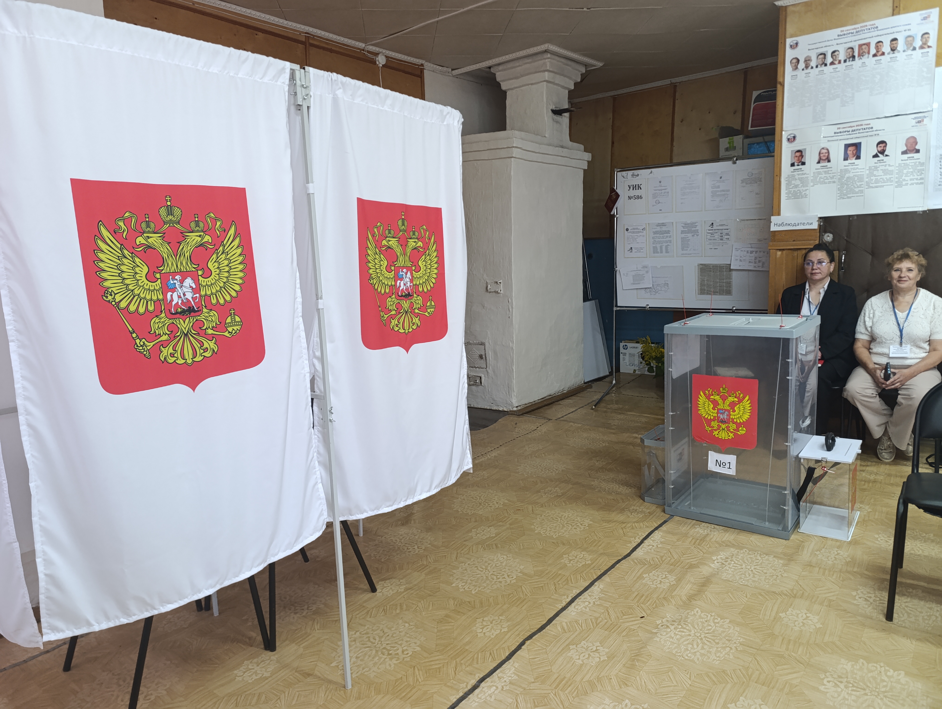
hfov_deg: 73.8
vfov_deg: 59.0
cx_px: 471
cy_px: 354
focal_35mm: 23
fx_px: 627
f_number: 1.6
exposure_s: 1/50
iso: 1250
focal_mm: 6.14
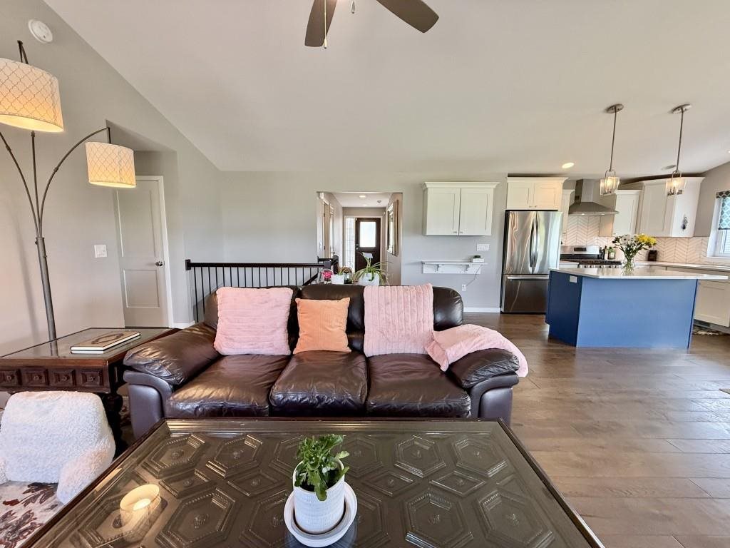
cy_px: 274
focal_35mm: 14
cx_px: 365
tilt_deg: -6.9
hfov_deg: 102.1
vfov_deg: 85.7
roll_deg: -0.3
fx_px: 295
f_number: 2.2
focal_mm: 2.22
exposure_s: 1/120
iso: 250
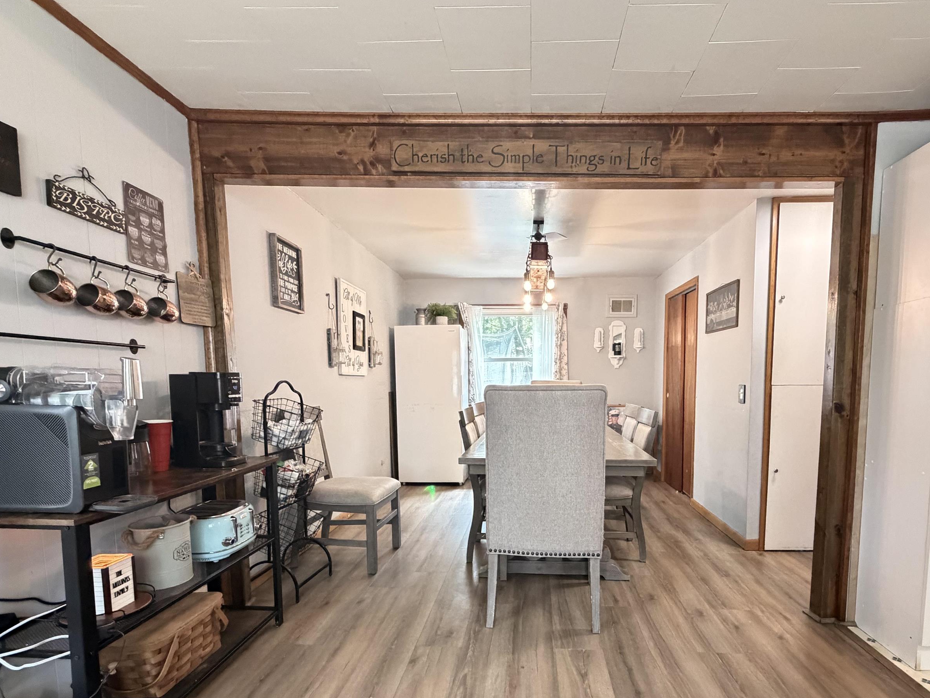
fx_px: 484
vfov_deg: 70.7
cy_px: 426
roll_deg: +1.1
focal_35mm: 18
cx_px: 519
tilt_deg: -4.8
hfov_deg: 87.4
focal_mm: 2.22
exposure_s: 1/60
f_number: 2.2
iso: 800
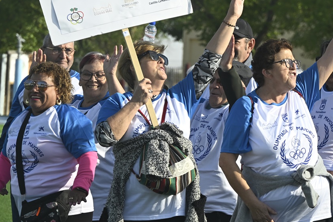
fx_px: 3404
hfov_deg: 5.6
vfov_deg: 3.7
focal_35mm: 368
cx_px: 196
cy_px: 110
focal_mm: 200
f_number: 10
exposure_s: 1/640
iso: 500
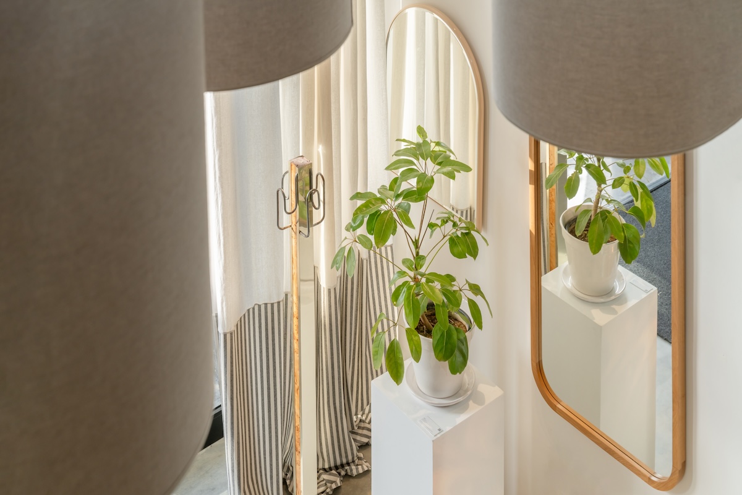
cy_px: 248
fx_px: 1443
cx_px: 371
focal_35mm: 70
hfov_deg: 28.8
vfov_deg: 19.5
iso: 200
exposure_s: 1/200
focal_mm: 70
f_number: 5.6
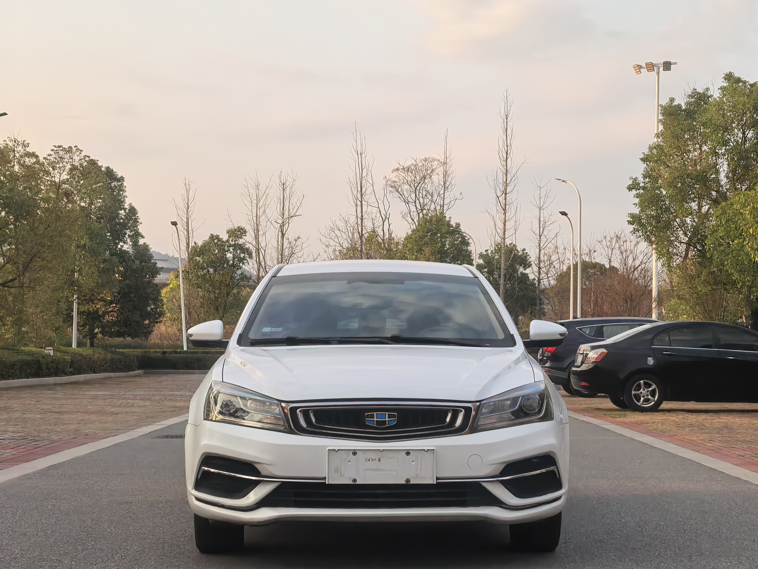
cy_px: 284
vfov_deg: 20.2
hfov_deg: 26.7
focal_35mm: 73
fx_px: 1599
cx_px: 379
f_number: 2
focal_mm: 8.5
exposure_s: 1/2141
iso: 160
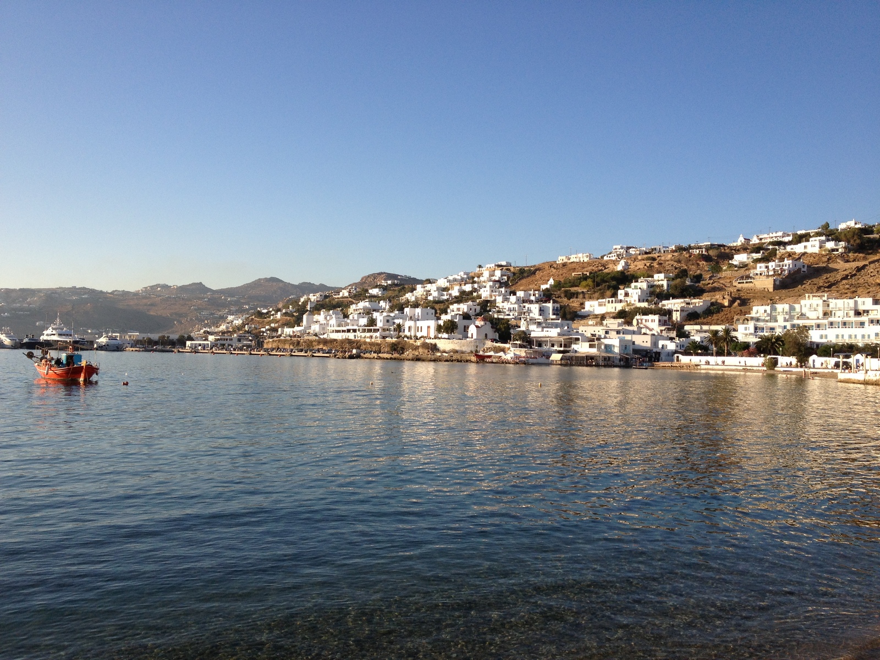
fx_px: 890
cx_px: 440
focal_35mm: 35
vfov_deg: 40.7
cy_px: 330
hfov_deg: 52.6
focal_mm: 4.28
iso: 50
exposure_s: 1/1126
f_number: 2.4
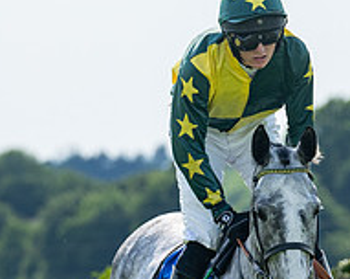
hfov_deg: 1.9
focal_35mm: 1023
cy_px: 210
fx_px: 10575
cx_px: 276
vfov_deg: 1.5
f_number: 5
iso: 200
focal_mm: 200
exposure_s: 1/1250
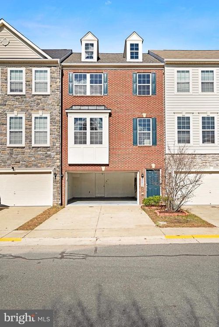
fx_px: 264
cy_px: 164
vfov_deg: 63.6
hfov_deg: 45.1
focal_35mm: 29
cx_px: 110
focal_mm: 29
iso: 400
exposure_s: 1/2000
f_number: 8
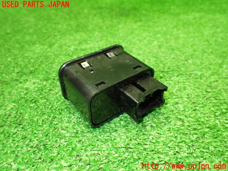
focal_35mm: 30
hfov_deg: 60.0
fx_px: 198
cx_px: 114
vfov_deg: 46.8
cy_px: 86
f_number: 2.3
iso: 800
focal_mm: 5.4
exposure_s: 1/100
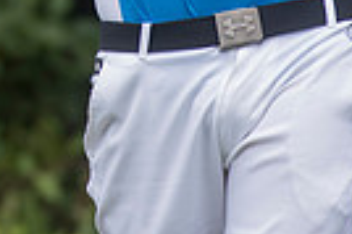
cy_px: -262
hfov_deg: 1.6
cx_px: -11
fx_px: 12705
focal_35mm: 1301
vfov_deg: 1.1
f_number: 5
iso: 320
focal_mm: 300
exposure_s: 1/1600
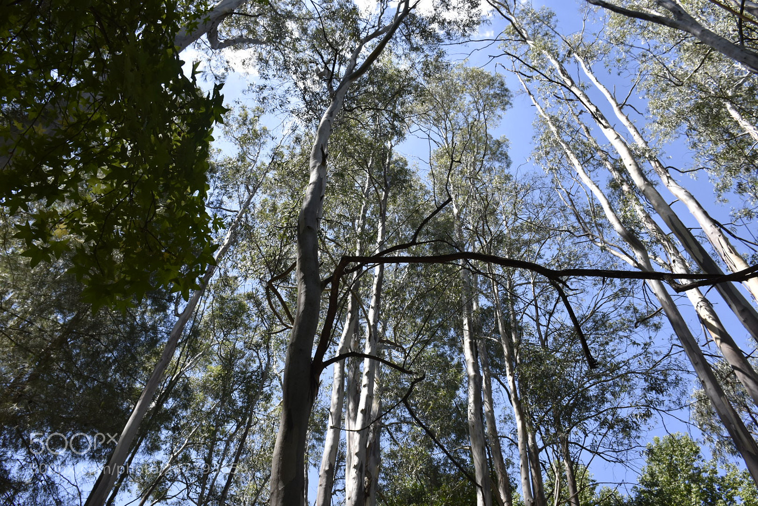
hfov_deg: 67.4
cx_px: 379
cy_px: 253
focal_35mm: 27
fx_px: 569
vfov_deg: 47.9
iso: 280
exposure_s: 1/500
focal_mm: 18
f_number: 8
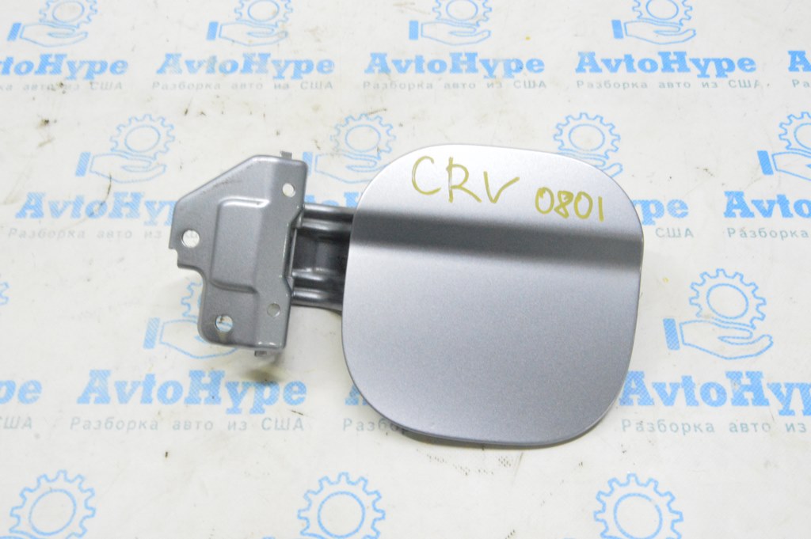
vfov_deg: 38.3
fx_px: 777
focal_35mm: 34
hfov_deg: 55.1
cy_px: 270
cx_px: 406
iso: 6400
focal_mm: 23
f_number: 20
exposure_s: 1/15
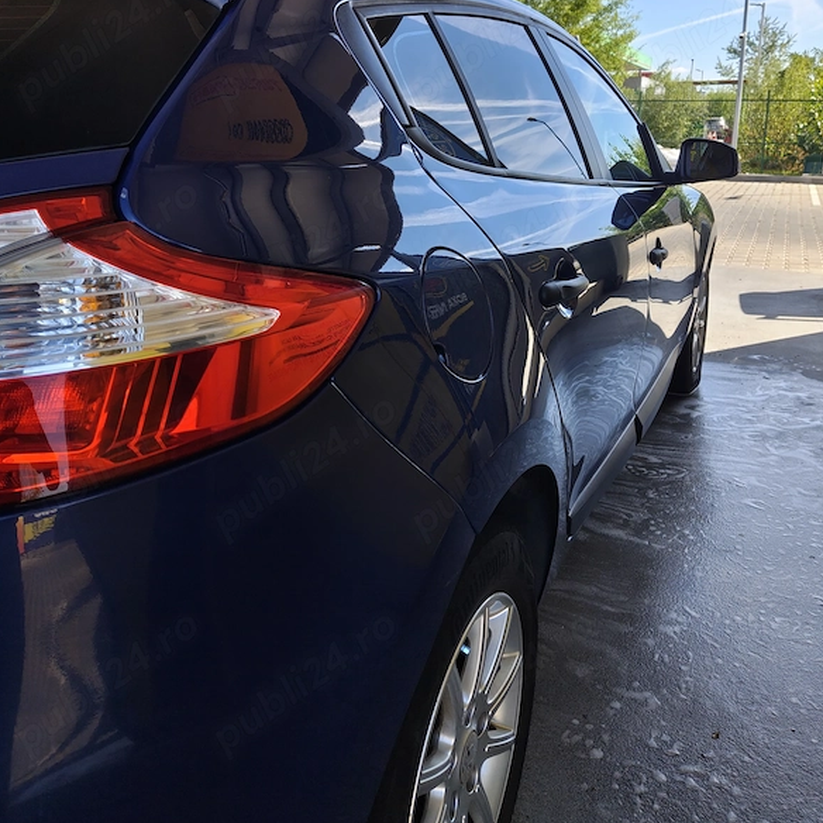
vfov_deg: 54.8
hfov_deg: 55.6
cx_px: 403
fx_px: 780
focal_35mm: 29
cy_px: 295
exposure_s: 1/505
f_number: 1.88
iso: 50
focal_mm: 5.56
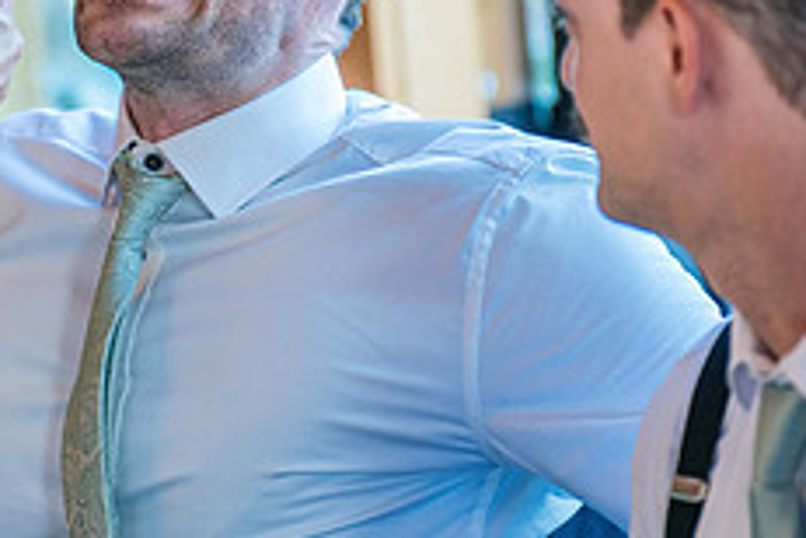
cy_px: -128
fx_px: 6918
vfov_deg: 4.4
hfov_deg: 6.7
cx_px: 185
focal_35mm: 309
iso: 1000
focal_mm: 123
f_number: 2.8
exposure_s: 1/320
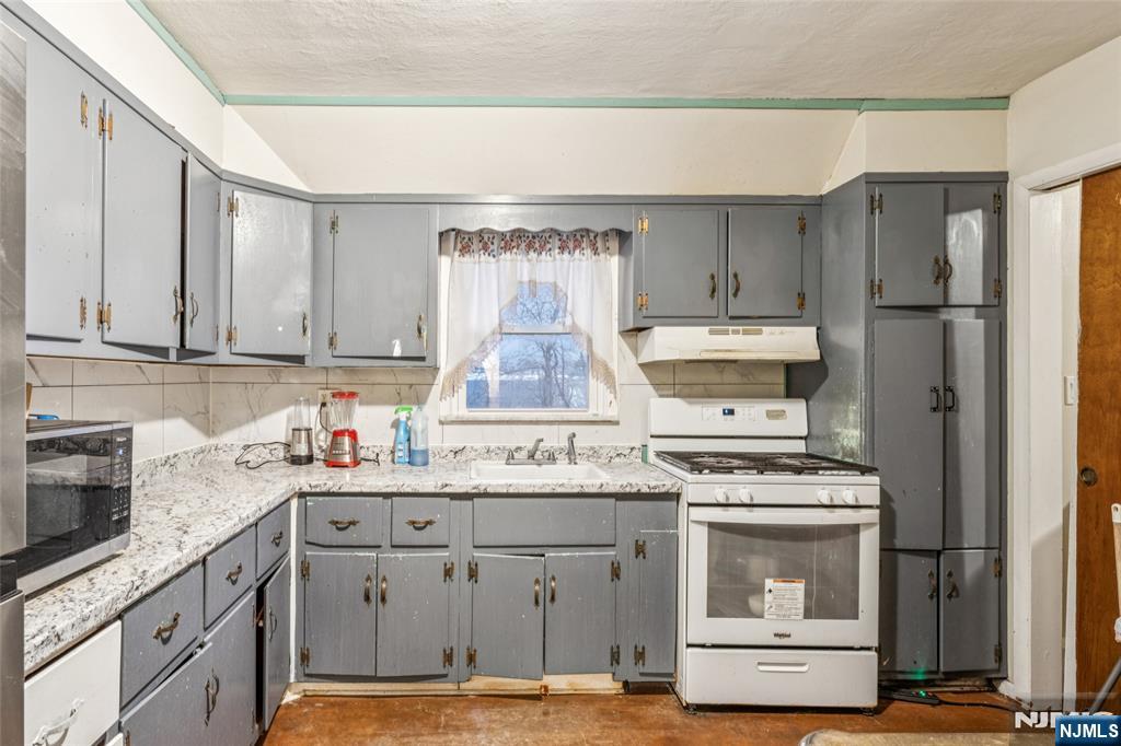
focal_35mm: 19
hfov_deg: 88.1
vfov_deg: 65.6
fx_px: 579
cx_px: 560
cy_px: 373
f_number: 14
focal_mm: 18.6
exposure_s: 4
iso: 400
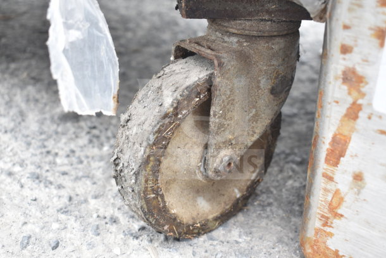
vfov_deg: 29.0
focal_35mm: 46
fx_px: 499
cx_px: 193
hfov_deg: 42.3
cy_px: 129
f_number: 4.2
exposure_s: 1/50
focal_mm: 31
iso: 320
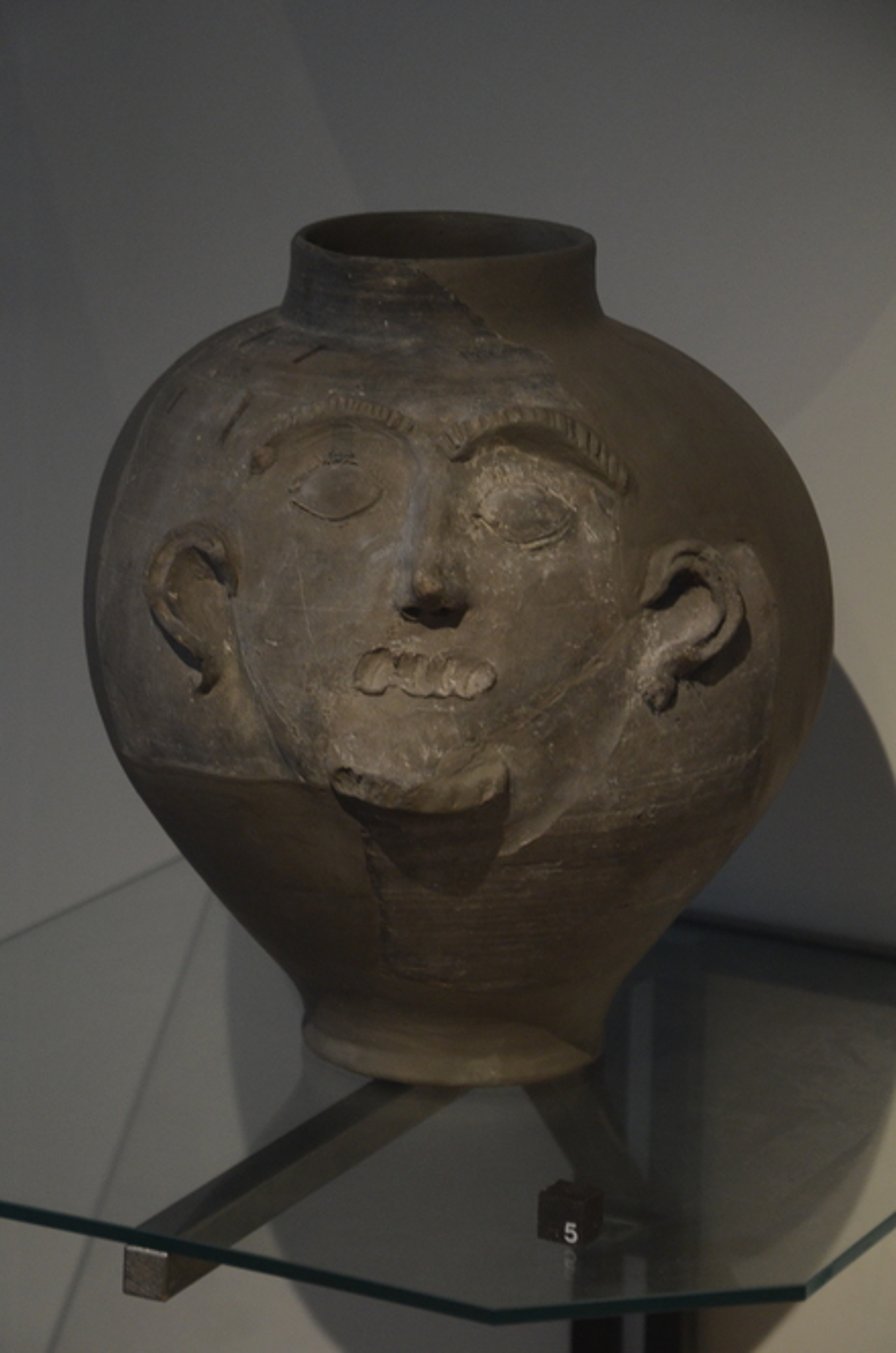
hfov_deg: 11.7
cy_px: 676
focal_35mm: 117
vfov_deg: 17.5
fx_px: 4386
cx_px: 448
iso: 1250
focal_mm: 78
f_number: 5.3
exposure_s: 1/30
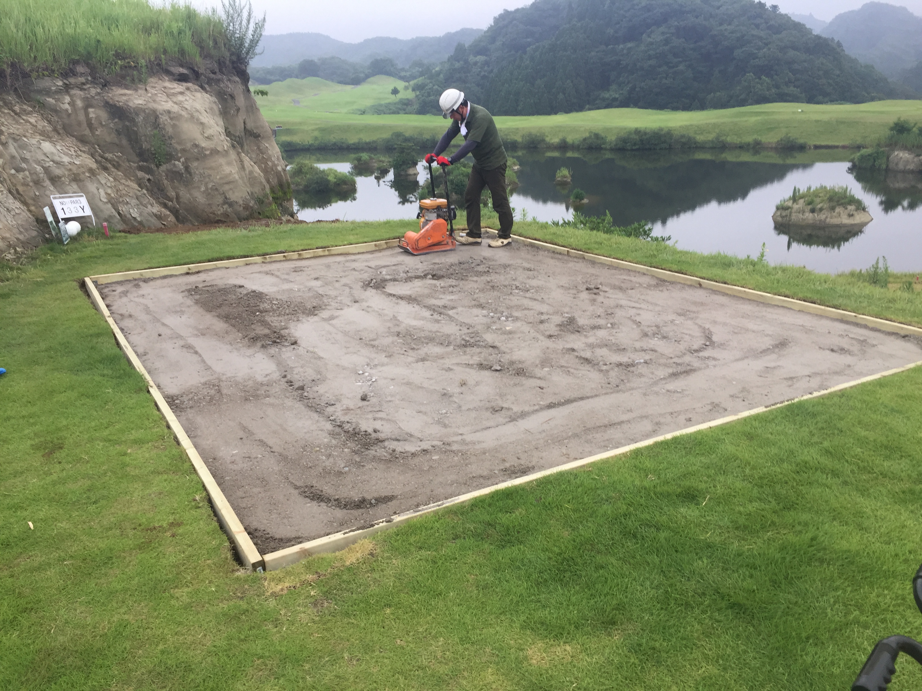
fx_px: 772
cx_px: 461
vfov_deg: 48.2
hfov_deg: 61.7
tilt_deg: -18.7
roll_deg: +2.2
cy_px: 346
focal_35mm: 29
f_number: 2.2
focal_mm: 4.15
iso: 50
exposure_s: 1/120
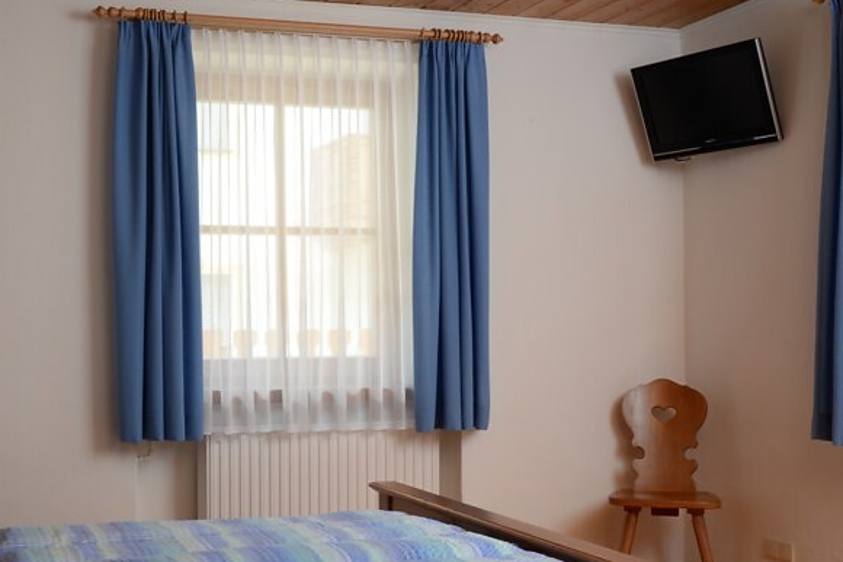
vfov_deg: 25.5
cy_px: 325
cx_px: 235
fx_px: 1241
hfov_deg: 36.8
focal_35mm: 53
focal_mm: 30
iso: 160
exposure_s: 1/2.5
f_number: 18
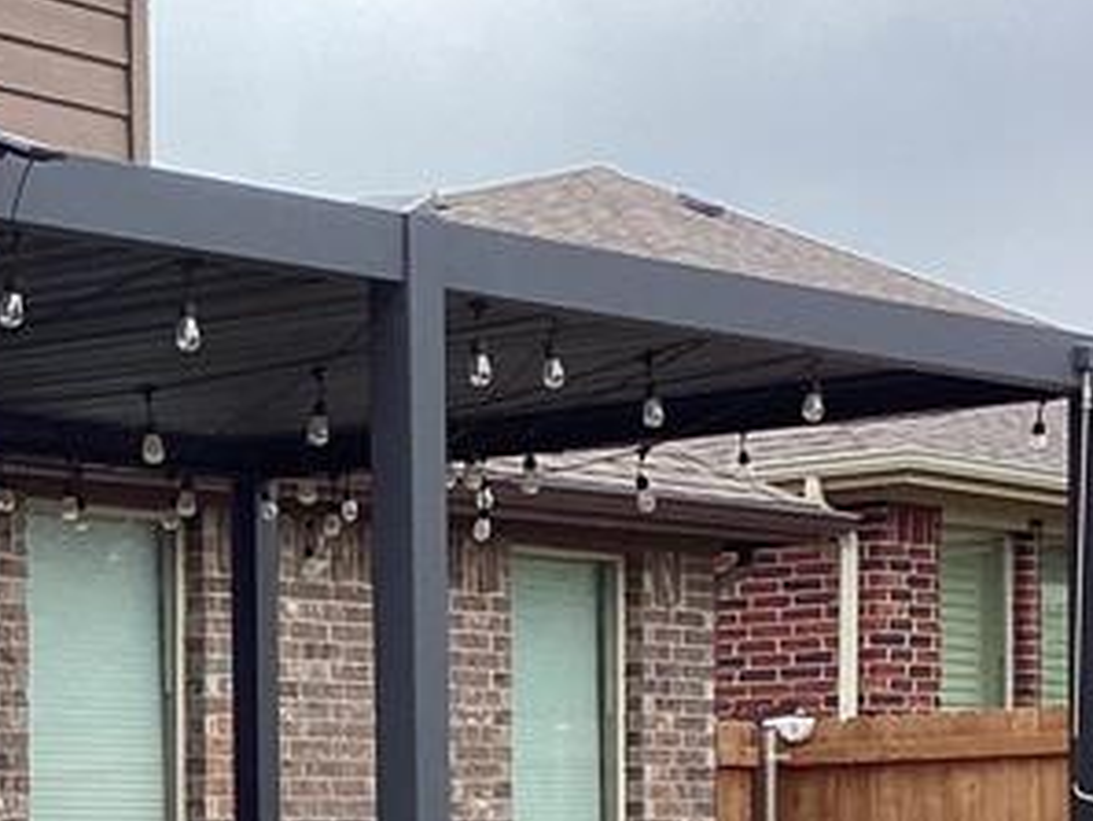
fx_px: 3380
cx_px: 63
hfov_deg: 18.0
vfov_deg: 13.6
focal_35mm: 107
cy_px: 906
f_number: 2.4
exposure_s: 1/840
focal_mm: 3.3
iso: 25
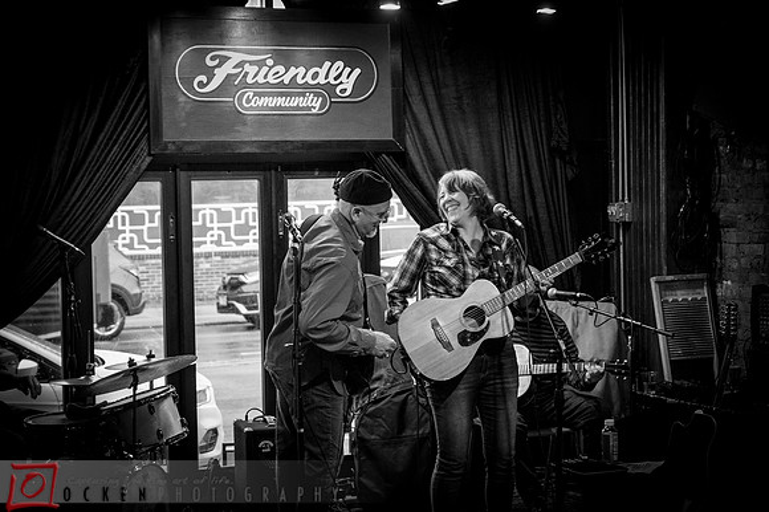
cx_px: 398
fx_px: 1554
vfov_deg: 18.7
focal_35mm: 73
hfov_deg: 27.8
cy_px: 258
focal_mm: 70
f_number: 4
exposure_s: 1/80
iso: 5000
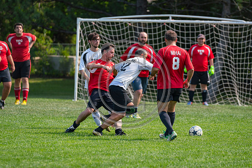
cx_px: 126
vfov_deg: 4.6
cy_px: 84
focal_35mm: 300
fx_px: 2100
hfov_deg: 6.9
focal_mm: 200
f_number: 3.2
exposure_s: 1/3200
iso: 400
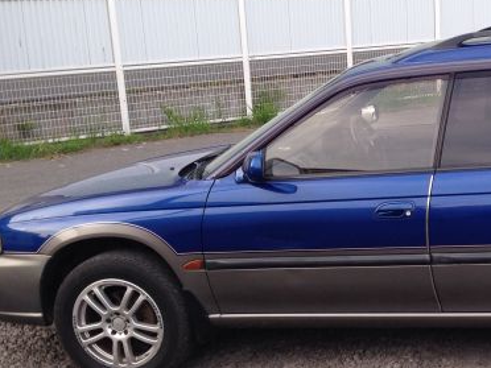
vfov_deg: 20.7
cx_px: 463
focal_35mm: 71
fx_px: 1007
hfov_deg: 26.3
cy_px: 218
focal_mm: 4.12
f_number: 2.4
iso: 50
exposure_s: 1/238
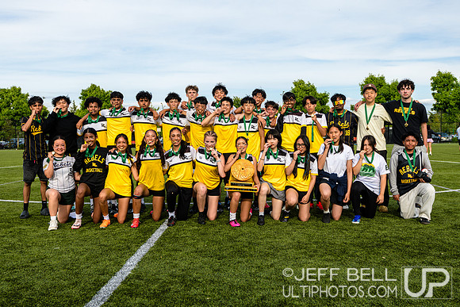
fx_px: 486
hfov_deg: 50.6
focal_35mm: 38
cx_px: 223
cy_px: 160
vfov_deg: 35.0
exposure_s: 1/400
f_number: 5.6
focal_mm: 35
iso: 100
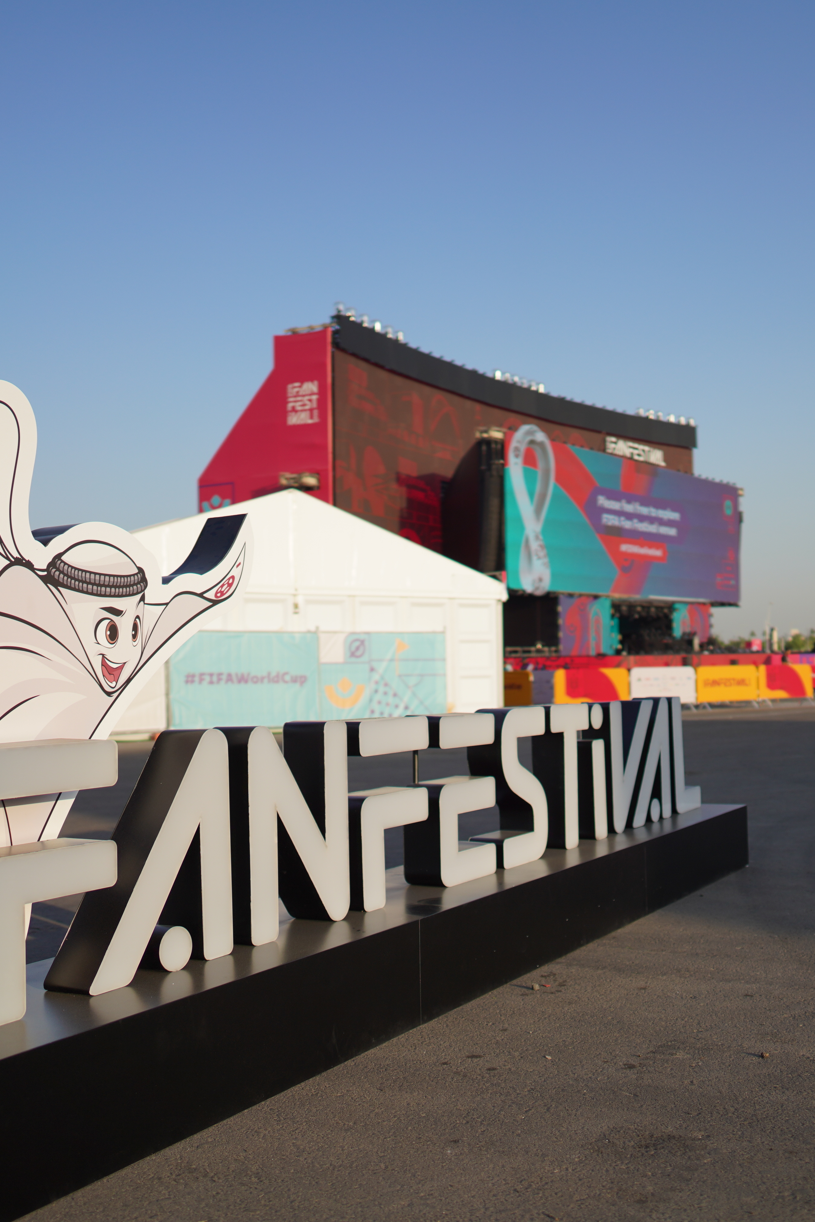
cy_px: 627
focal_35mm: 37
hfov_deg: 35.7
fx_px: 1257
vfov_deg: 51.9
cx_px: 526
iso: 100
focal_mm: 24
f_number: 1.4
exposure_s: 1/8000
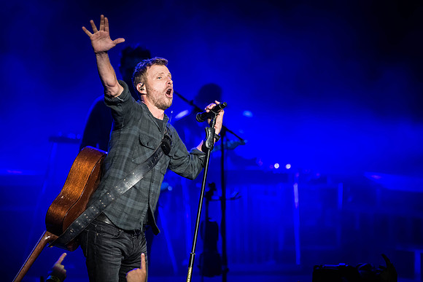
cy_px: 141
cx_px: 212
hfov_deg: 4.1
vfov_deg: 2.8
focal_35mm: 500
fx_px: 5876
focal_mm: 500
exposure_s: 1/640
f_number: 5.6
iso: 3200
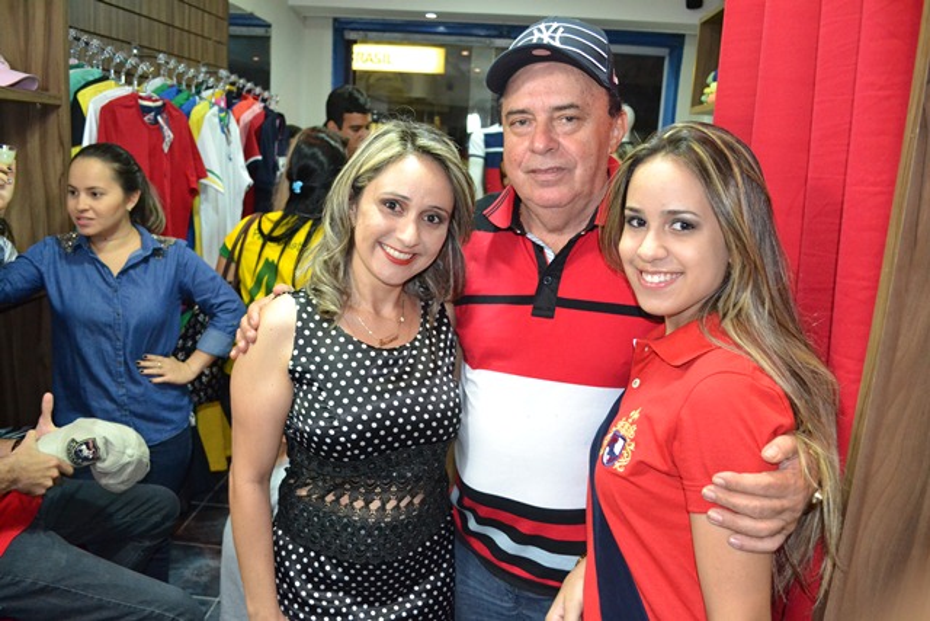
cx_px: 465
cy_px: 310
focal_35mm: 27
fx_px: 698
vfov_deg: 48.0
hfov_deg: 67.4
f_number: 3.5
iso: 2500
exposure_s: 1/60
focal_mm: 18
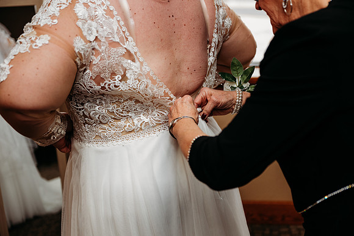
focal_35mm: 44
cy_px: 118
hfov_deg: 44.5
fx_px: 433
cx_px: 177
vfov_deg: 30.5
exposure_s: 1/200
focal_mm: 44
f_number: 2.8
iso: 1250
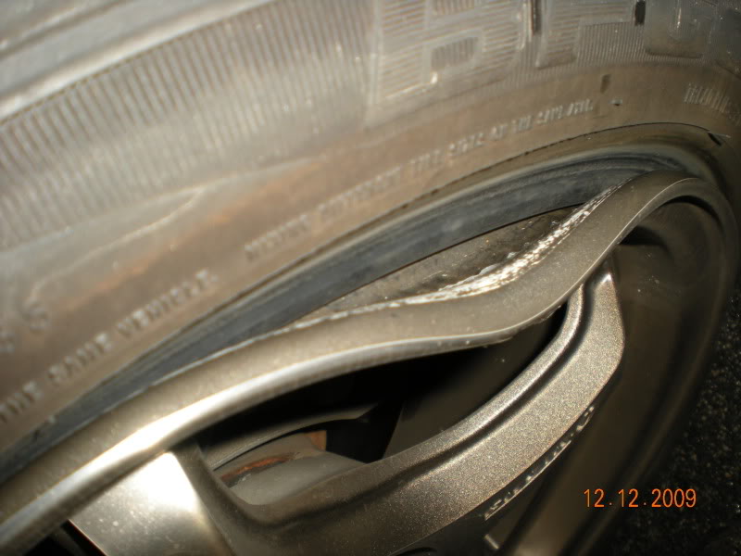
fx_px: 813
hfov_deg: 49.0
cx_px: 370
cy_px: 278
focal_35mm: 38
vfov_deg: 37.7
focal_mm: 6.3
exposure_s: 1/60
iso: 64
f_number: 3.1
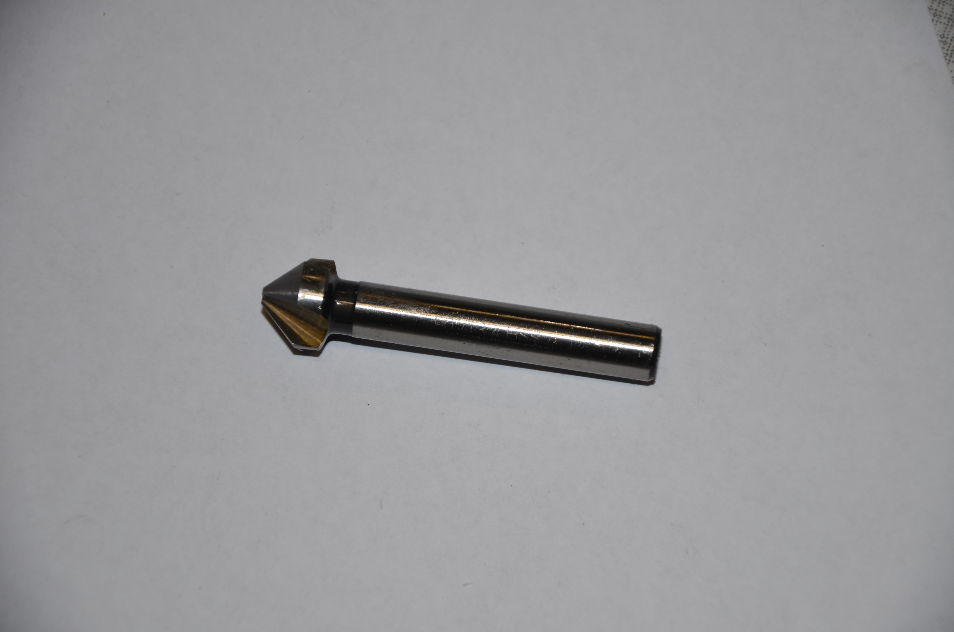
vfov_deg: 8.7
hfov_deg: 13.1
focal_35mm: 158
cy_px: 316
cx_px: 477
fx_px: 4165
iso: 100
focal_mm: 105
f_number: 5.6
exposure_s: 1/60
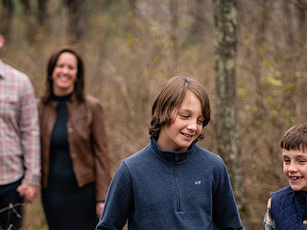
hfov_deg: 13.3
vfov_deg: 10.0
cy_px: 171
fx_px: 1313
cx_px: 135
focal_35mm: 148
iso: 320
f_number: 2.2
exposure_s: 1/800
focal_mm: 85
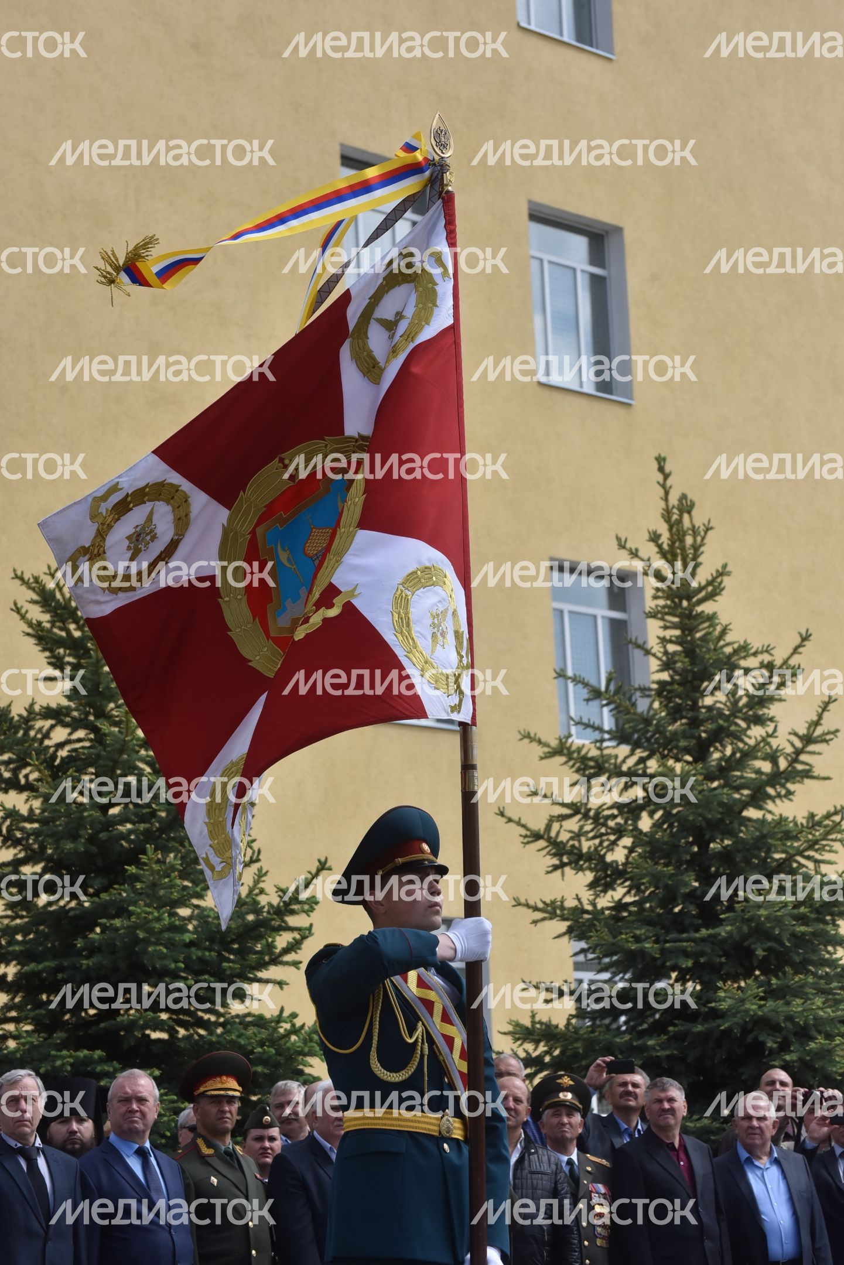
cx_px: 422
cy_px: 632
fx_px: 3515
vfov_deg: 20.4
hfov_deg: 13.7
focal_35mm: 100
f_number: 9
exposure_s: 1/1600
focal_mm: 100
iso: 500
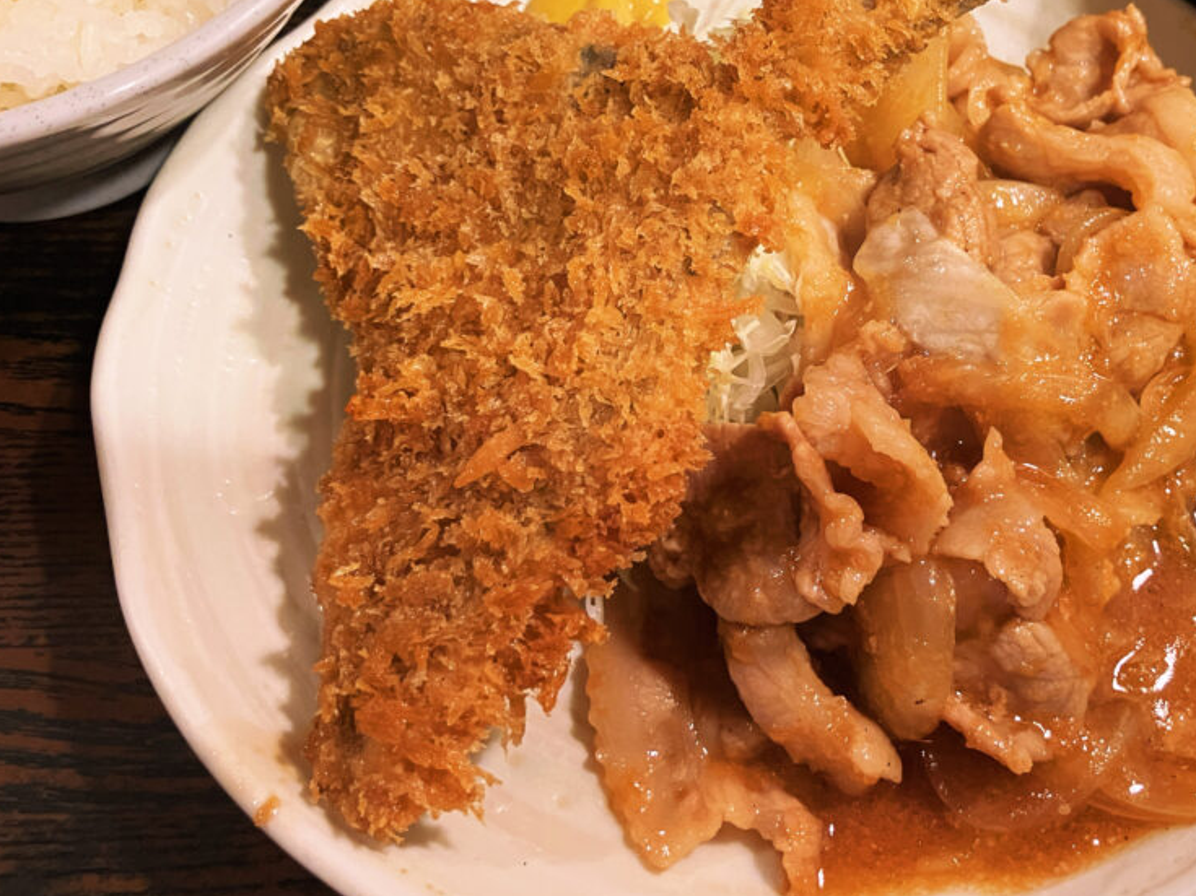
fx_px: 1347
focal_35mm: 39
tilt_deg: -54.3
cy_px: 307
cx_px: 799
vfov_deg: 36.5
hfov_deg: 47.1
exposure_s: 1/50
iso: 250
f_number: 1.8
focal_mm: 3.99
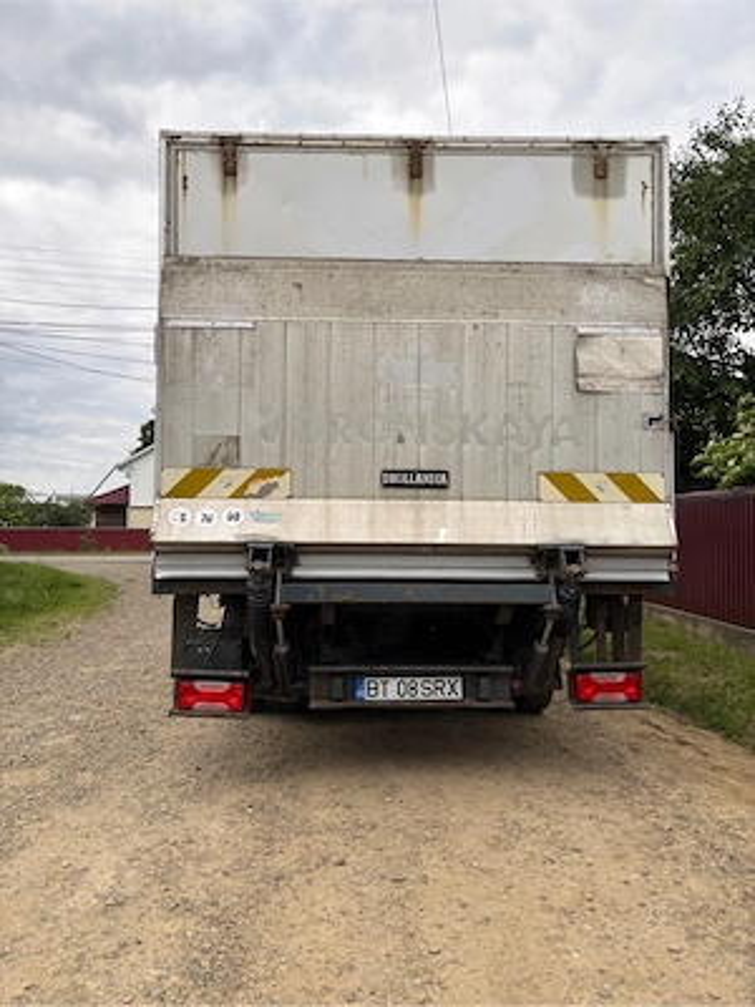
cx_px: 378
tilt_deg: +2.1
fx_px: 756
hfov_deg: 53.1
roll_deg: -0.2
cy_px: 504
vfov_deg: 67.3
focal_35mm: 26
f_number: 1.6
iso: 50
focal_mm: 5.96
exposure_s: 1/517
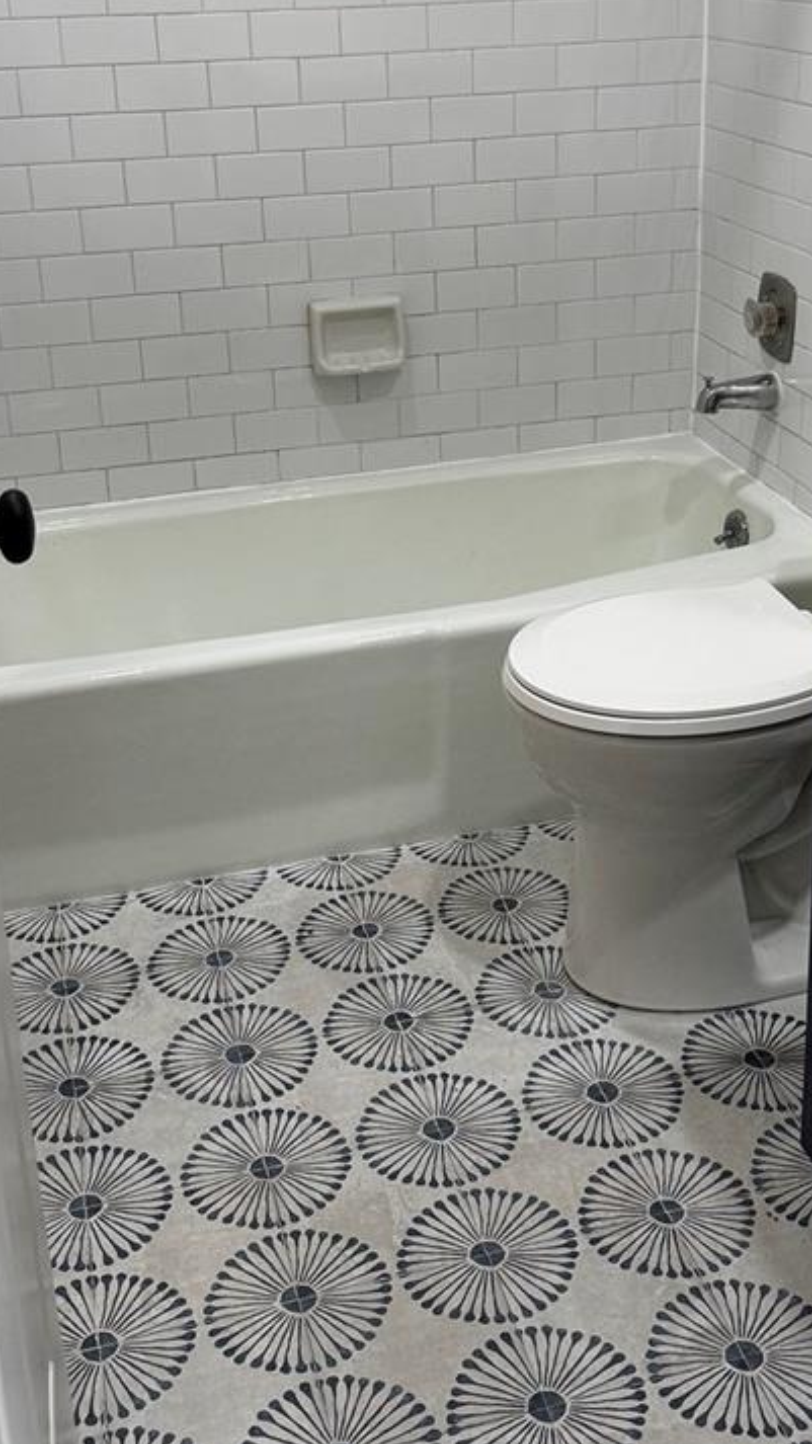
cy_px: 486
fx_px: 1684
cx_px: 478
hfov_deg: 27.1
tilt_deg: -20.7
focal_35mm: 44
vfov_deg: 45.7
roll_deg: +1.2
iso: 200
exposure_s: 1/120
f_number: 1.78
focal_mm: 6.76
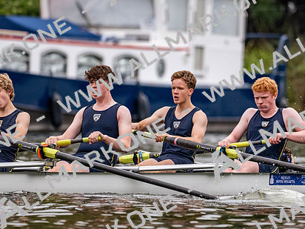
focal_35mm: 812
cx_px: 148
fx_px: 7154
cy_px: 115
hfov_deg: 2.4
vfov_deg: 1.8
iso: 1800
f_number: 4.5
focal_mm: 400
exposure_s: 1/2500
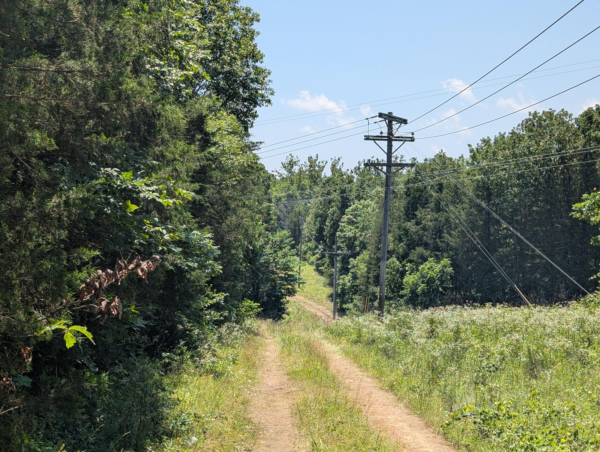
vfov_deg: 29.7
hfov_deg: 38.9
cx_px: 300
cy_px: 226
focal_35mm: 49
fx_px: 850
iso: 22
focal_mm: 6.9
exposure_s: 1/992
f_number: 1.68
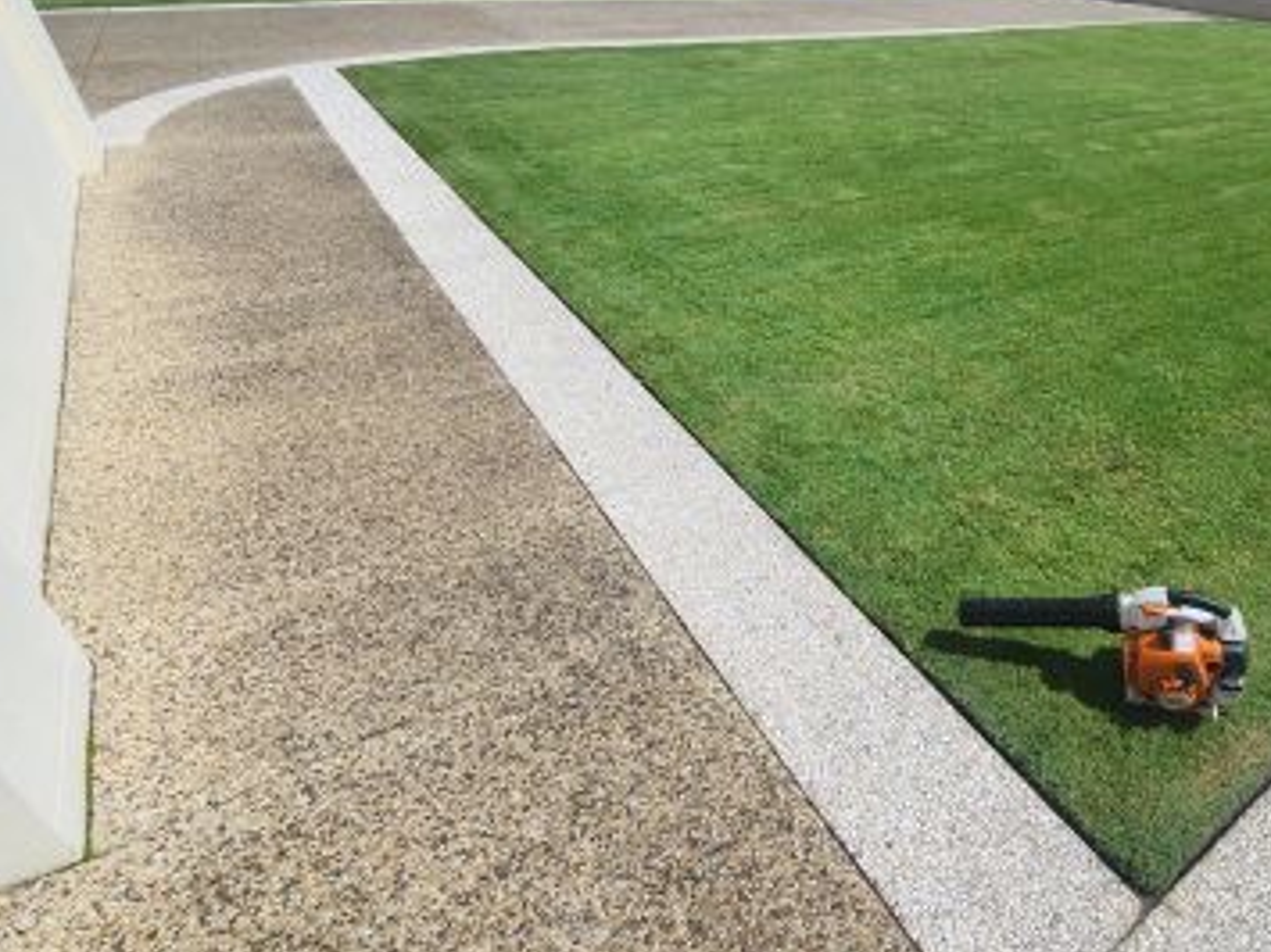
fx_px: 808
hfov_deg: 71.1
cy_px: 472
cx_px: 956
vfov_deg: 61.1
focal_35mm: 22
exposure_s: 1/2985
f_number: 2.2
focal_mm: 2.2
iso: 50
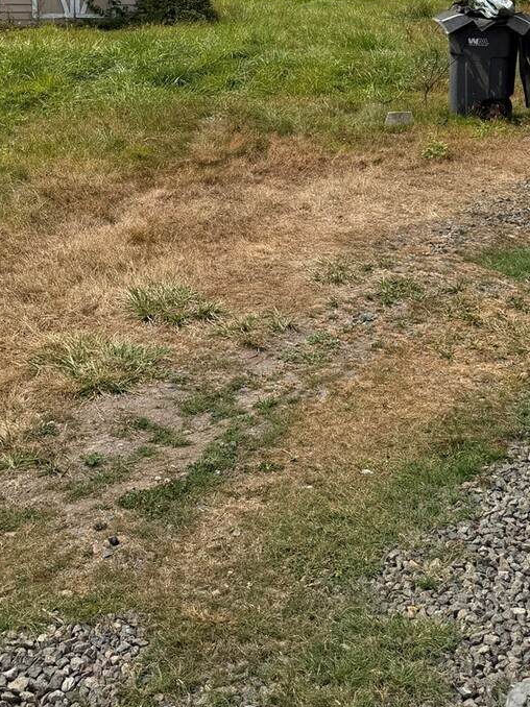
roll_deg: -0.8
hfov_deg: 28.5
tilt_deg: -1.4
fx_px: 1042
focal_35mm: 51
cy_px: 8
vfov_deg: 34.3
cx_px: 260
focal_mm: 6.76
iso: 80
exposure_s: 1/7353
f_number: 1.78
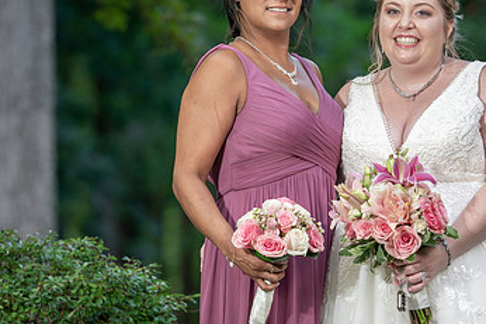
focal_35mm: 332
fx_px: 4484
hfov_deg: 6.2
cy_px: 144
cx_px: 378
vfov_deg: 4.1
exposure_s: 1/200
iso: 400
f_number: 4
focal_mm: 198
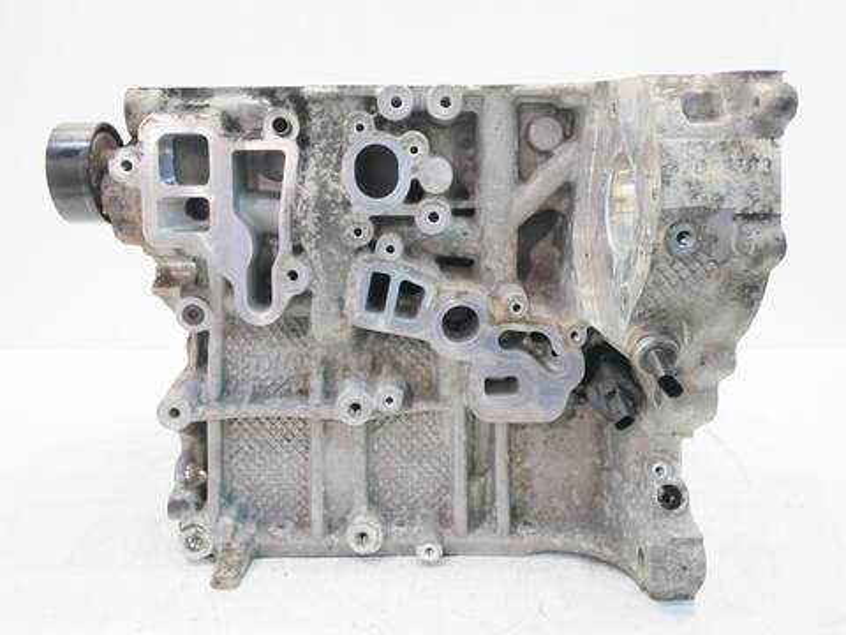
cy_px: 318
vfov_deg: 46.8
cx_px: 423
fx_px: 733
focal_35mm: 30
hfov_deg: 60.0
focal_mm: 15
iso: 500
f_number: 3.7
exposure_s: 1/60
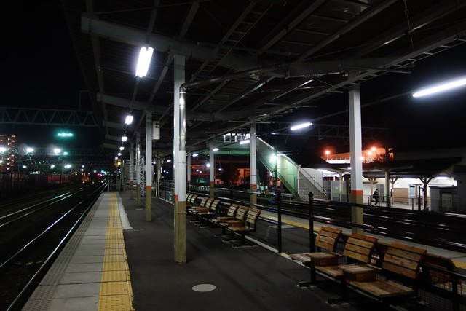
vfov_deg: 46.4
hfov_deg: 65.5
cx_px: 233
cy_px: 156
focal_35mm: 28
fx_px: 363
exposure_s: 1/30
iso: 640
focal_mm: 10.4
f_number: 1.8
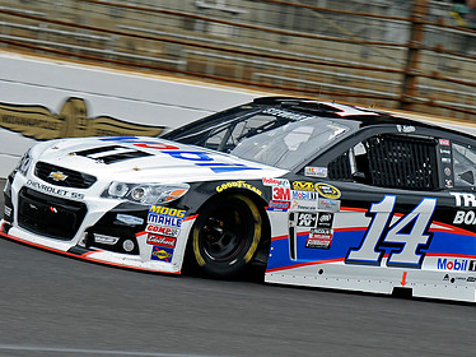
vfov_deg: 8.1
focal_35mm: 182
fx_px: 2501
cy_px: 164
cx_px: 293
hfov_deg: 10.9
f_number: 5
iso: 500
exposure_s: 1/1000
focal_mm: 122
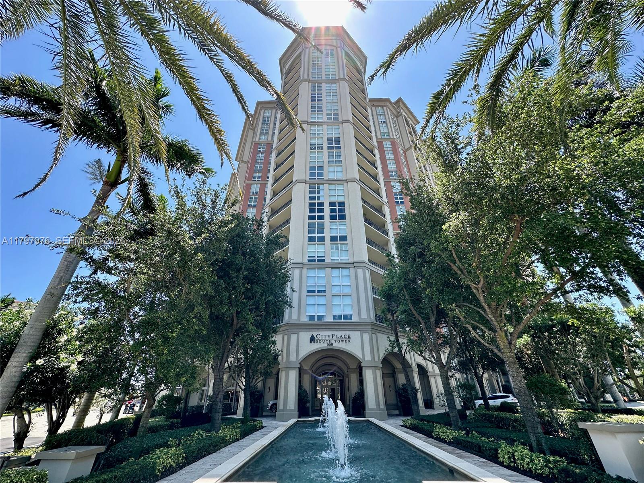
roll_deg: +0.1
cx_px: 322
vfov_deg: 85.7
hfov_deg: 102.1
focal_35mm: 14
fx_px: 260
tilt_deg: +30.4
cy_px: 242
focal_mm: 2.22
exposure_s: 1/666
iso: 40
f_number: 2.2
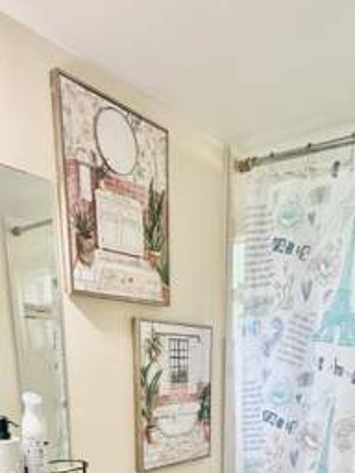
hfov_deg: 40.6
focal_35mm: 35
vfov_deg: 43.2
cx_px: 207
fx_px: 479
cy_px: 497
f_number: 2.2
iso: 400
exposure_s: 1/60
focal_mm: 2.22
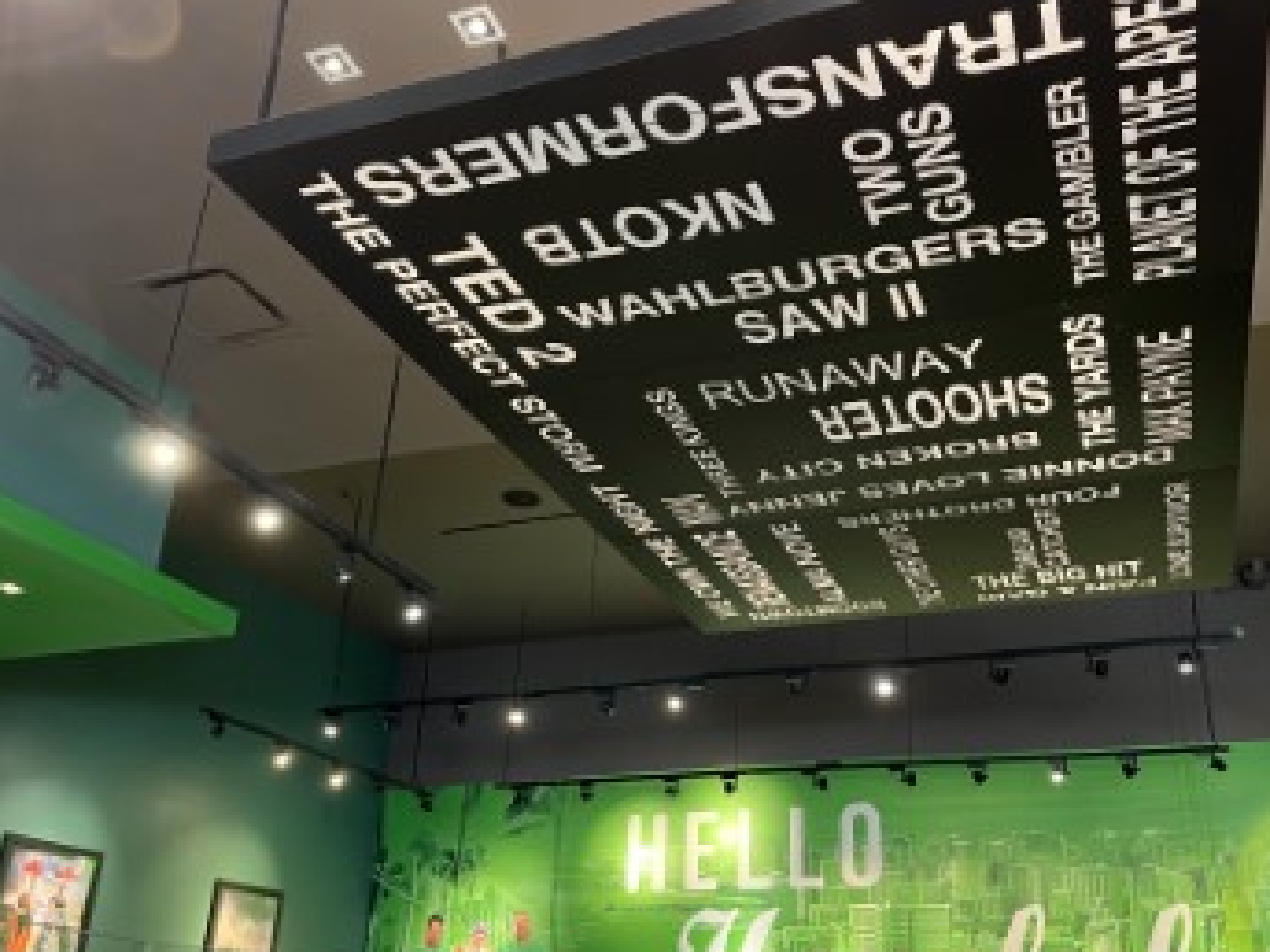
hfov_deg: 53.9
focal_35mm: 34
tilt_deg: +24.7
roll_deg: -1.5
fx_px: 1247
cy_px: 531
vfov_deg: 41.7
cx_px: 701
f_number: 1.6
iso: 160
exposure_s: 1/60
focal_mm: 5.1
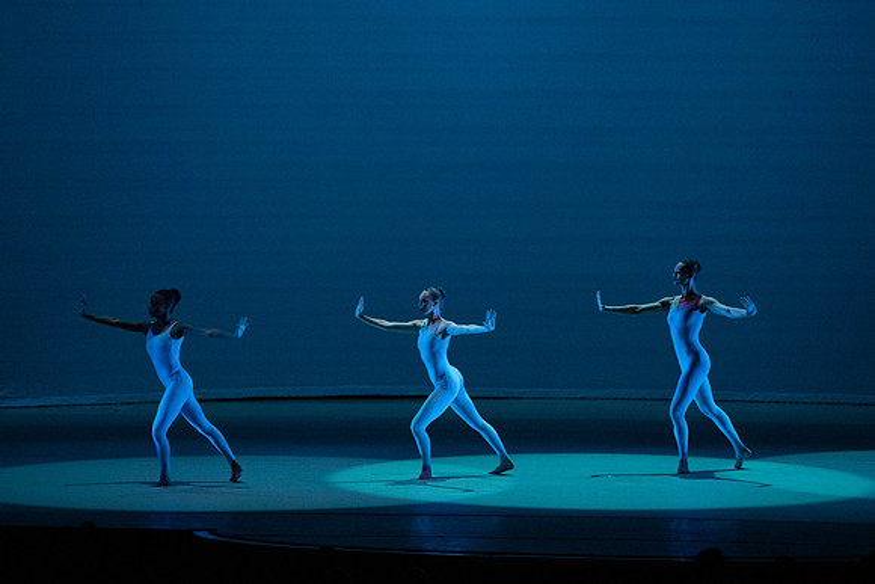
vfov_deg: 8.2
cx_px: 438
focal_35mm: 168
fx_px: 4084
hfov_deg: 12.2
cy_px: 292
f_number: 5.6
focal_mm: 168
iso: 16000
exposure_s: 1/400
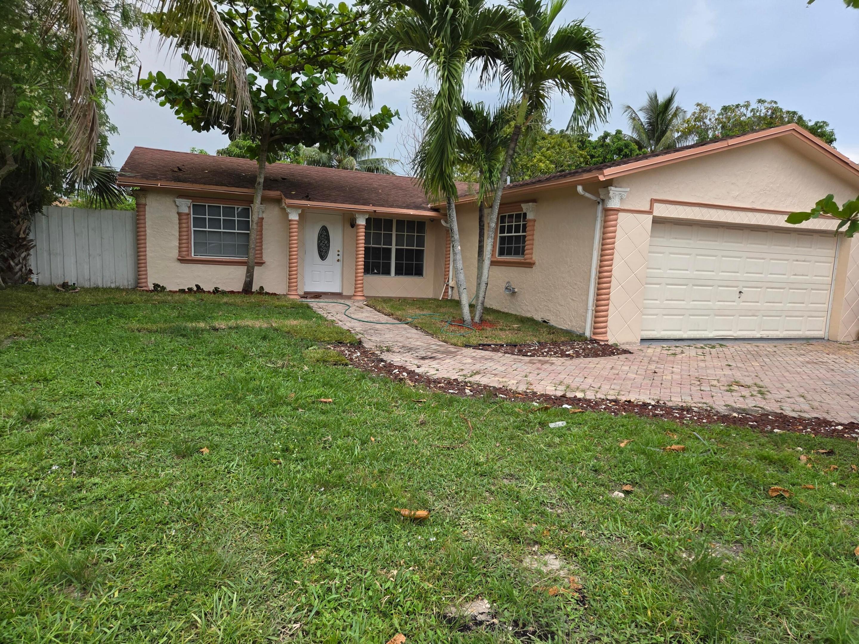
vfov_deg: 58.9
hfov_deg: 73.9
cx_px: 430
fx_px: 571
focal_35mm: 23
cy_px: 322
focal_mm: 5.4
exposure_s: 1/1441
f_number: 1.8
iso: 80
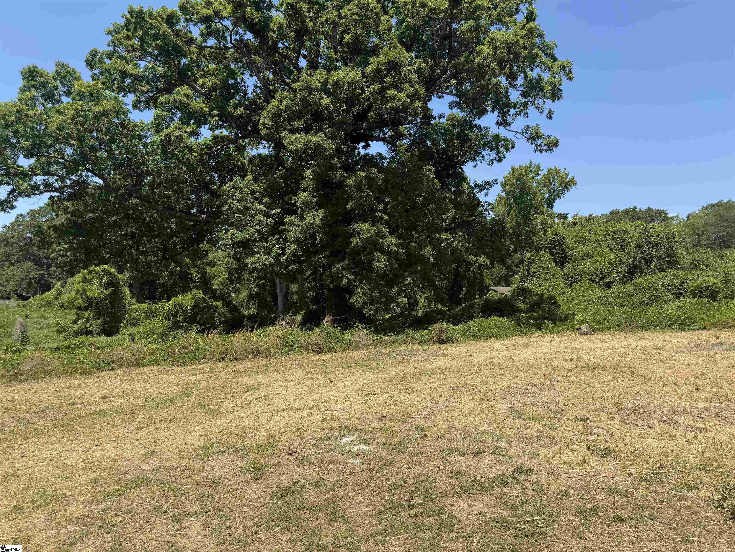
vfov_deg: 56.8
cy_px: 276
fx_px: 510
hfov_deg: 71.6
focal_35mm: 24
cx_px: 368
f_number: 1.78
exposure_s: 1/3145
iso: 80
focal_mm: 6.76
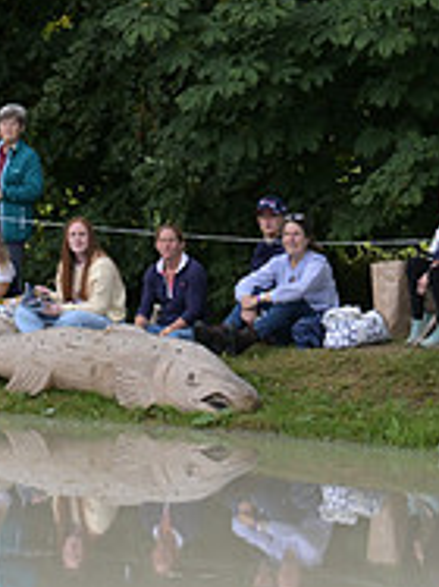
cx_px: -464
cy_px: 162
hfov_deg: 5.8
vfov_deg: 7.9
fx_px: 4249
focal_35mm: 251
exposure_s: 1/1250
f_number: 5.6
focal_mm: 84
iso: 1000
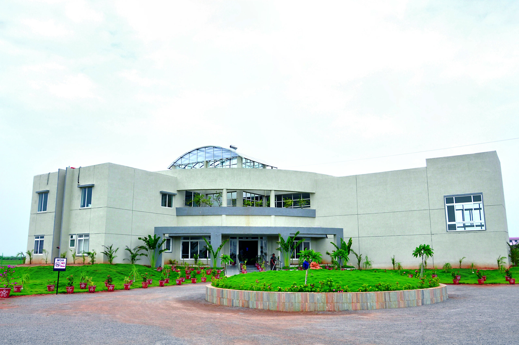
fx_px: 454
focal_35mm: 32
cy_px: 172
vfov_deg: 41.6
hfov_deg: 59.6
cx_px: 260
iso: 400
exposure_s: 1/125
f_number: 16
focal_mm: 21
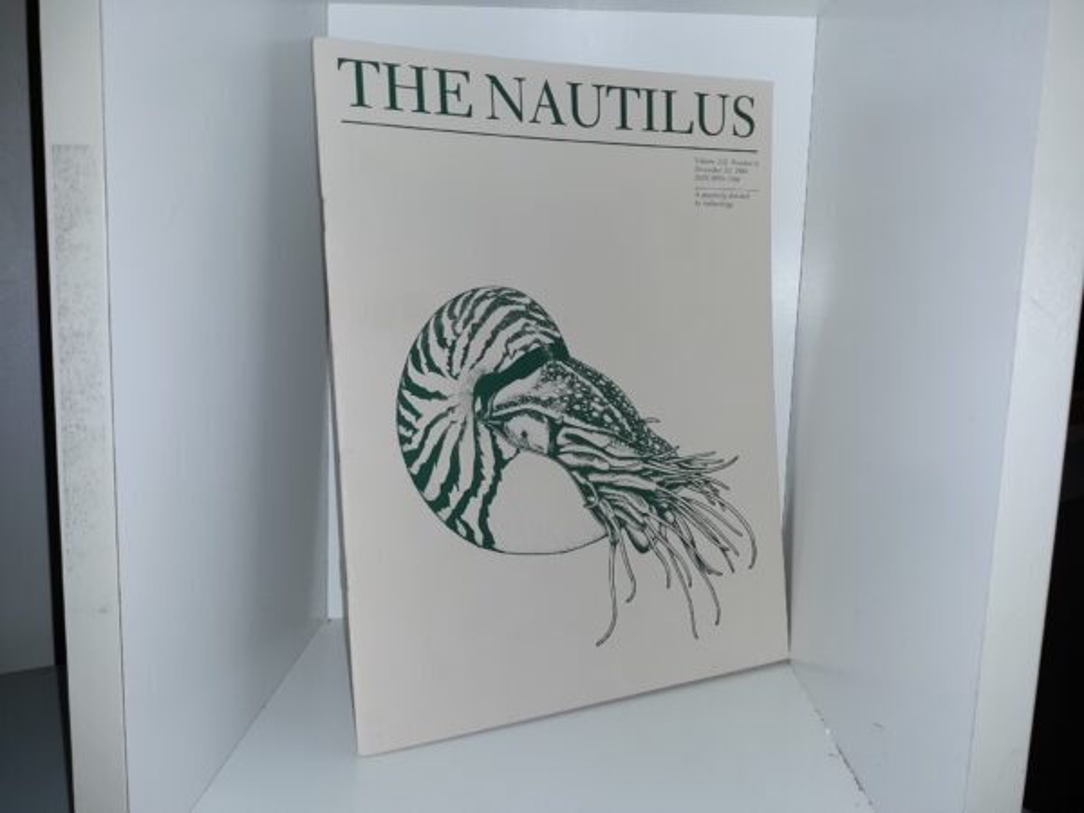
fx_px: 877
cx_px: 542
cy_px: 406
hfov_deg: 63.4
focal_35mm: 28
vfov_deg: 49.7
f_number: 1.7
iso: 40
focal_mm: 3.7
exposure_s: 1/121
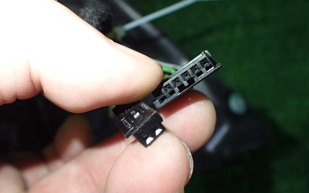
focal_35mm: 32
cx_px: 154
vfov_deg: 39.5
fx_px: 270
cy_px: 101
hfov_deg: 59.6
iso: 640
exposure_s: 1/125
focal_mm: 5.4
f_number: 2.3
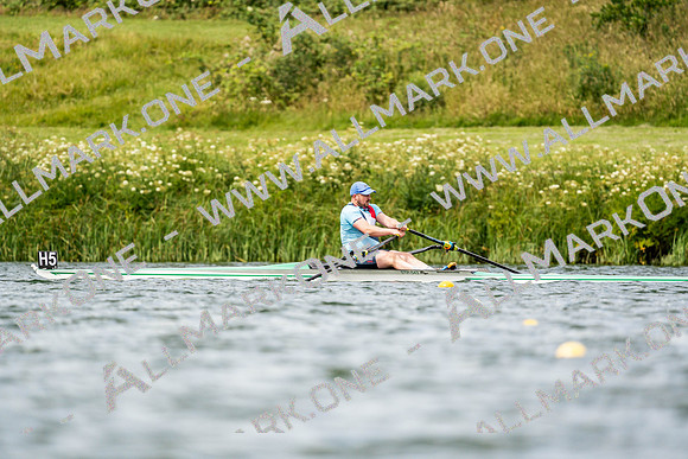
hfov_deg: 3.4
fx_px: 11469
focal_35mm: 600
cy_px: 230
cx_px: 344
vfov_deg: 2.3
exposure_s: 1/2000
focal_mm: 600
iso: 400
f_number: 6.3
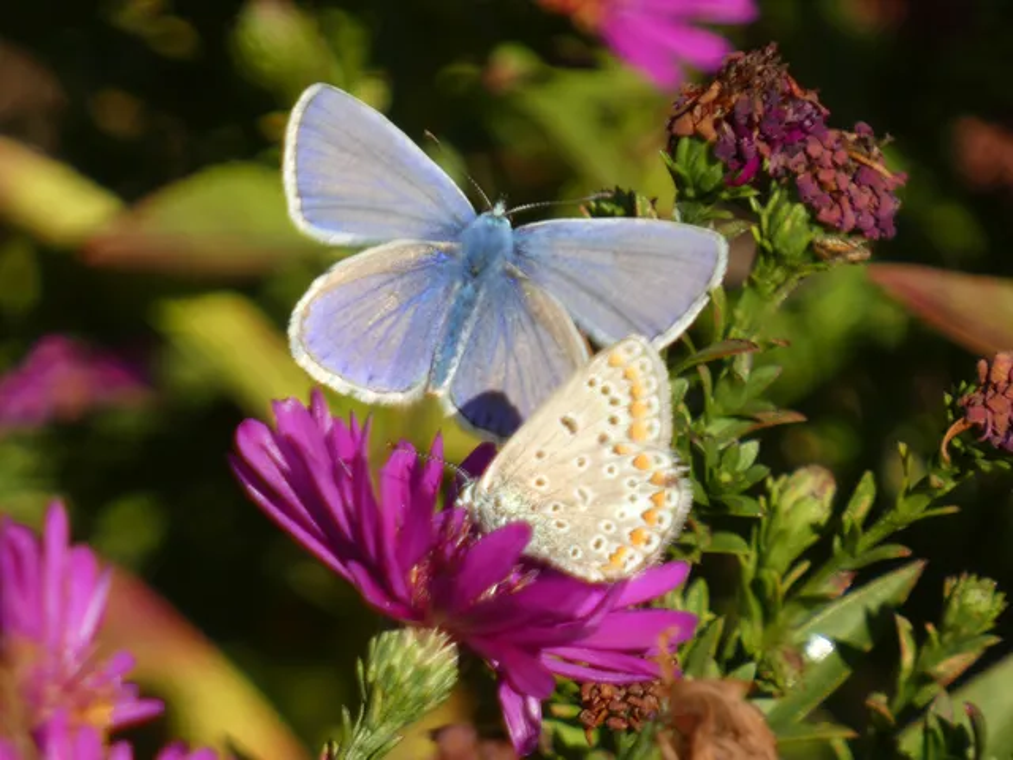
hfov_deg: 1.9
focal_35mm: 1060
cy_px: 380
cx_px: 506
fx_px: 31020
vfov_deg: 1.4
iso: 80
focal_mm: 189.9
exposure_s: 1/160
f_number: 5.7
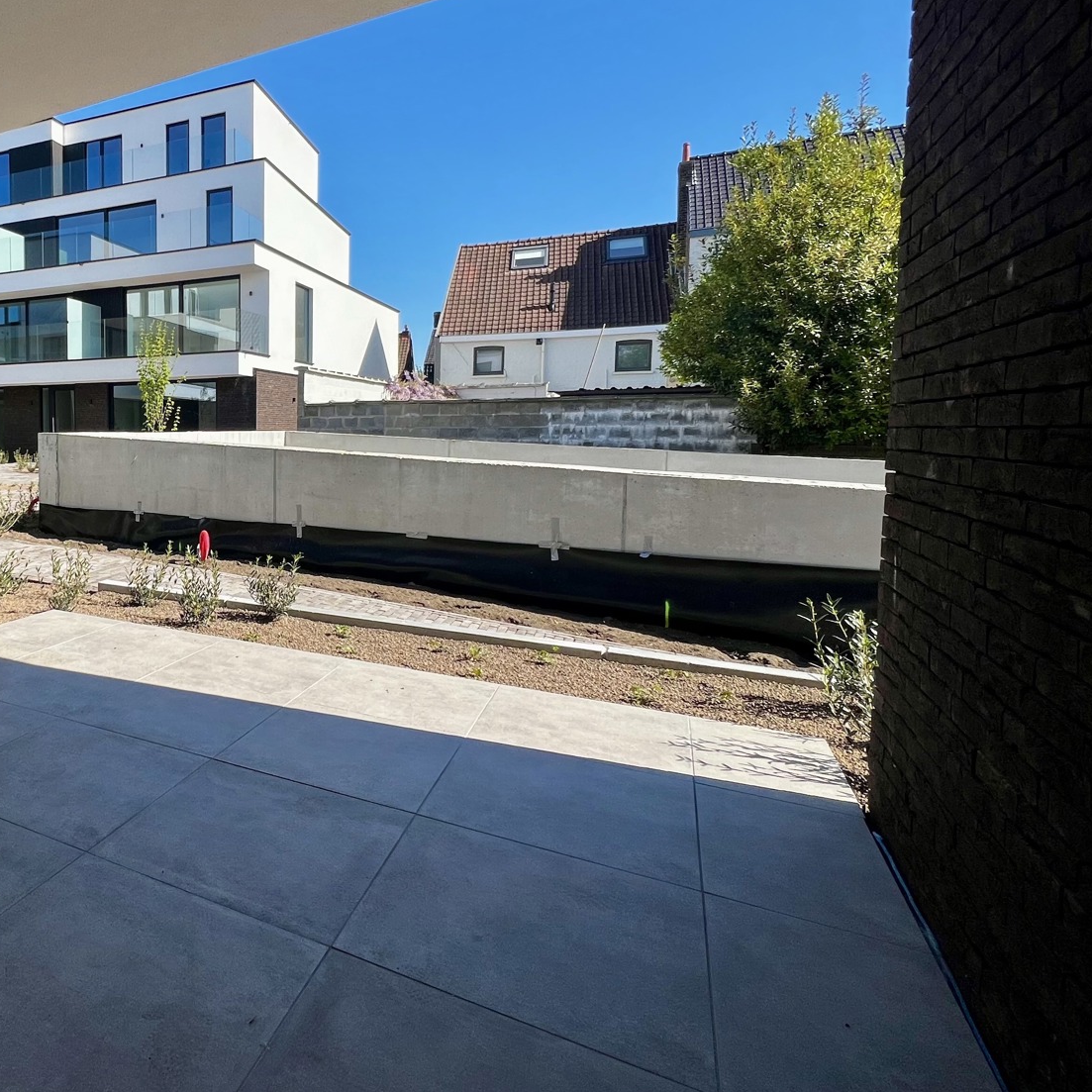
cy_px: 484
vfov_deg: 74.6
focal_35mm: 20
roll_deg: +0.7
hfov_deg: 65.3
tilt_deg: -3.5
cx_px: 161
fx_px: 714
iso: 32
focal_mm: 1.57
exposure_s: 1/1064
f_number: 1.8
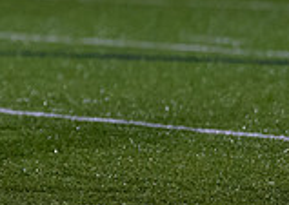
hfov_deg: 1.9
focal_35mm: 1067
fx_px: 8743
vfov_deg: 1.3
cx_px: -246
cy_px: -120
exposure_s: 1/1600
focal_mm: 135
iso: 1600
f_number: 1.8
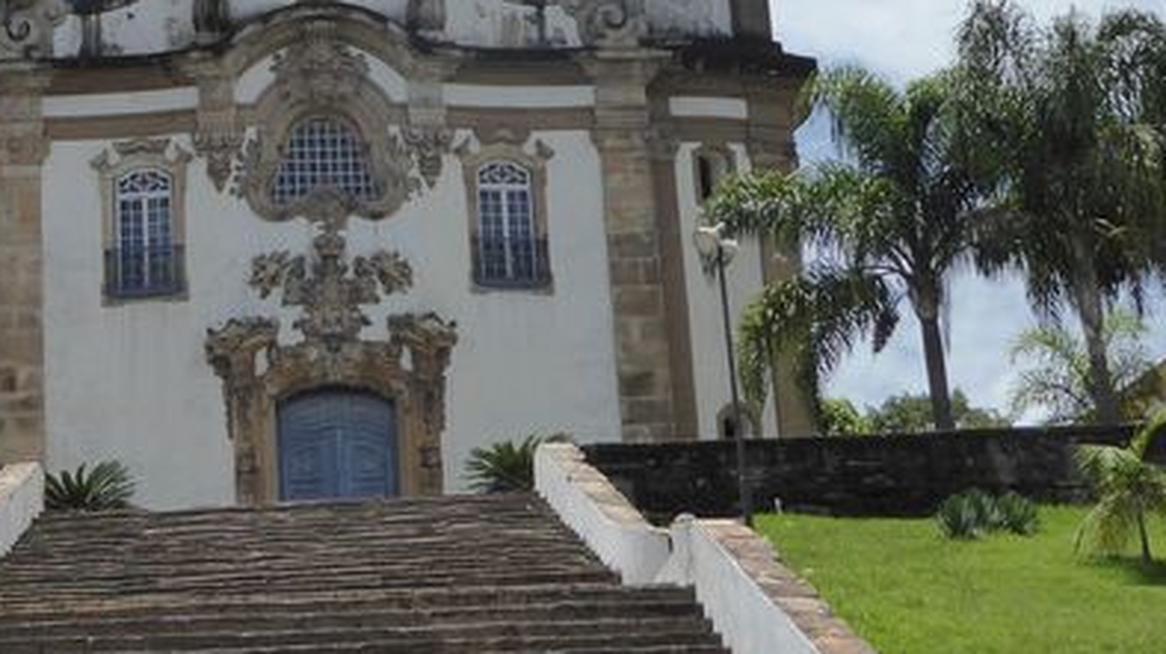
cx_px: 243
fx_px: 2873
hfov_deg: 22.6
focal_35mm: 93
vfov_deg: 12.8
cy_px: 9
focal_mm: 7.2
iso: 160
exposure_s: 1/1600
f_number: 3.8
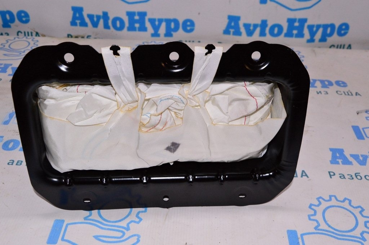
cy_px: 122
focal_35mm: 40
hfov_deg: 48.0
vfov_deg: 33.0
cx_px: 184
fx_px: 415
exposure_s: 1/200
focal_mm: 27
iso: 1600
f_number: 8
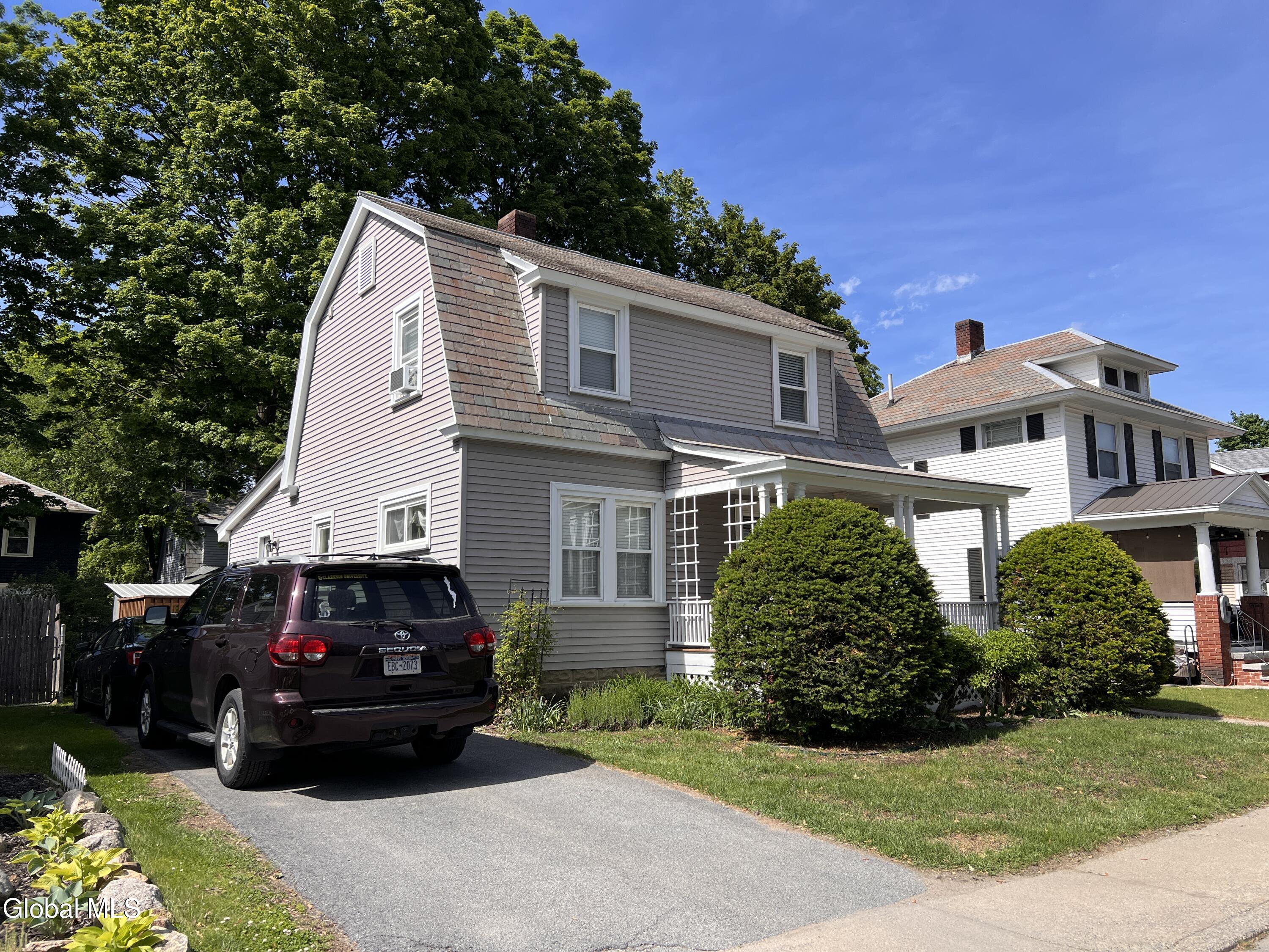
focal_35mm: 26
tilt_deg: +8.4
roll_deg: +0.7
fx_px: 953
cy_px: 476
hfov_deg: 67.3
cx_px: 634
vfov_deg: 53.1
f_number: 1.5
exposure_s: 1/3077
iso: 50
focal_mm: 5.7
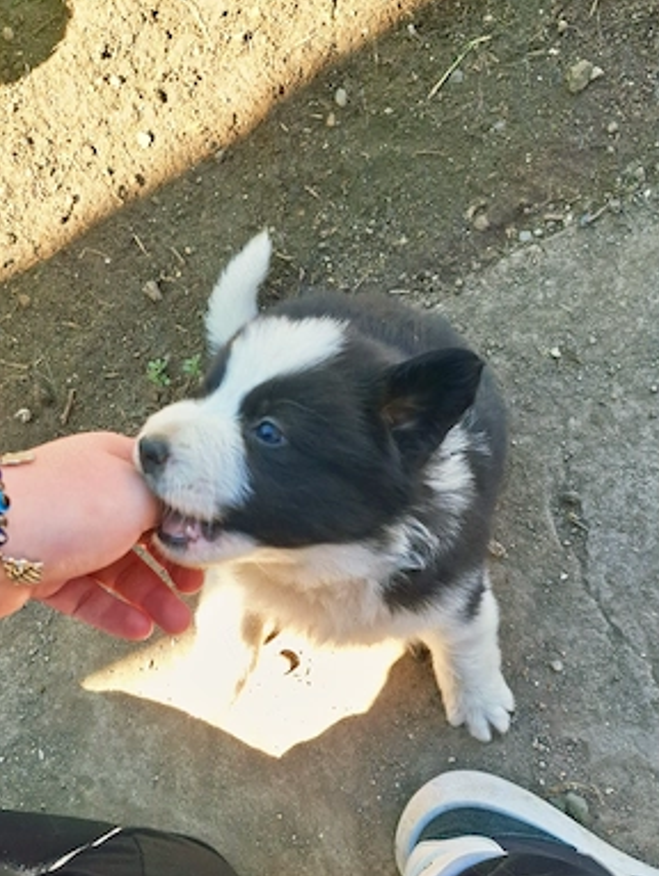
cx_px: 341
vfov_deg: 71.5
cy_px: 441
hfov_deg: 56.9
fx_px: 608
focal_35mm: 24
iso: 40
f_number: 1.8
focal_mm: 5.54
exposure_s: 1/213
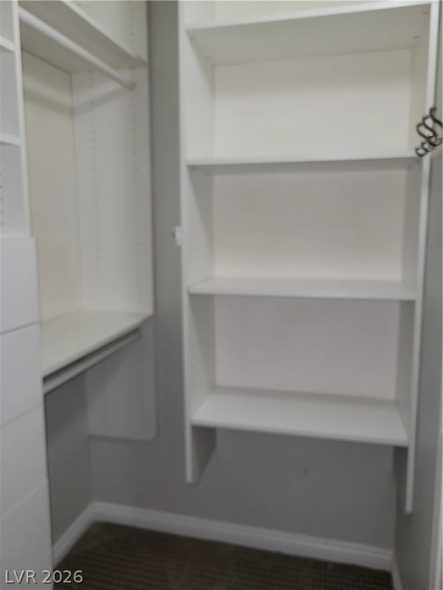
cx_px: 222
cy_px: 295
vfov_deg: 67.3
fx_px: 444
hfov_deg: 53.1
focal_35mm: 26
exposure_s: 1/60
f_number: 1.8
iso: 125
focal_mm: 5.4
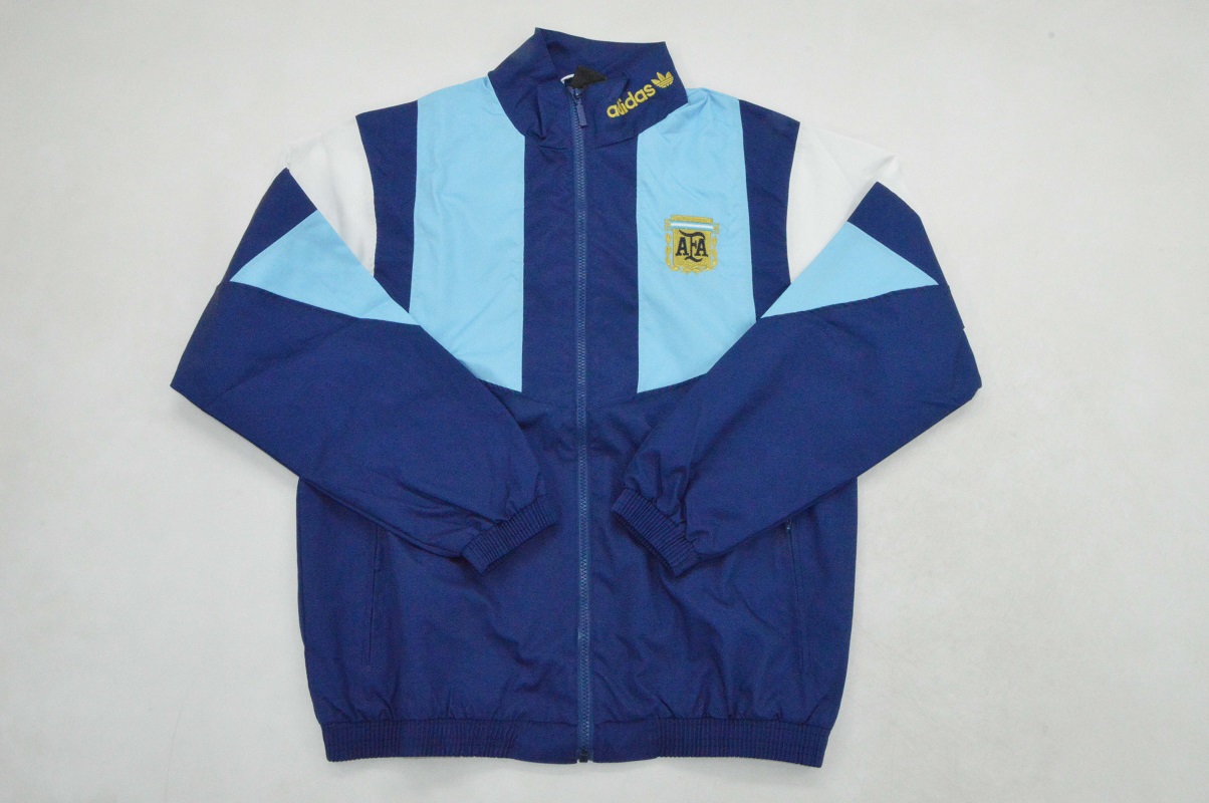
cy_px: 402
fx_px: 1107
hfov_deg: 57.3
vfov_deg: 39.9
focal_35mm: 33
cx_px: 604
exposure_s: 1/125
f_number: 25
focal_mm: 22
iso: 6400
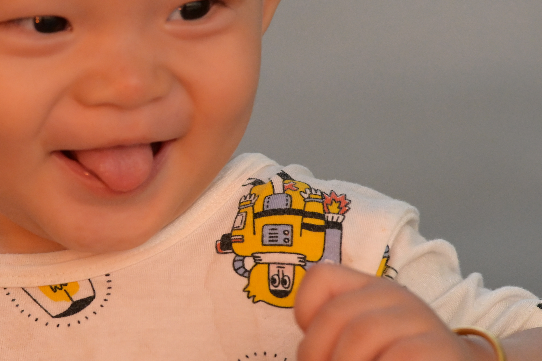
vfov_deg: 5.2
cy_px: 197
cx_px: 138
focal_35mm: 263
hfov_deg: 7.8
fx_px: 3960
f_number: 4
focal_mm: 85
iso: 2000
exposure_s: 1/2000
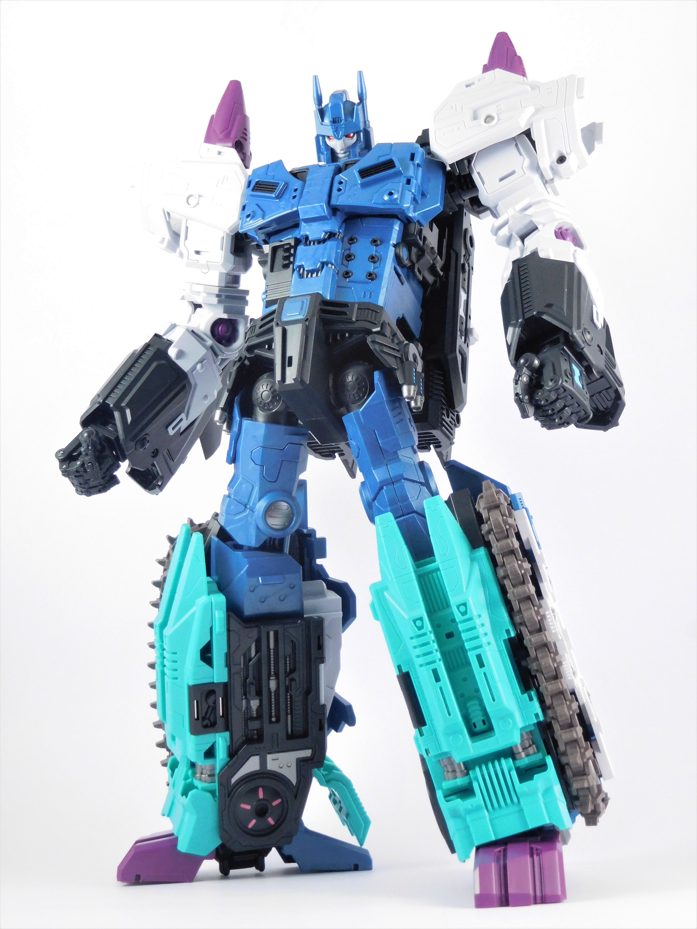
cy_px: 464
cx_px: 348
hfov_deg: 26.6
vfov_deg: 34.9
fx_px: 1477
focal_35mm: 55
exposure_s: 1/60
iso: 400
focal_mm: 9.8
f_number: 4.2
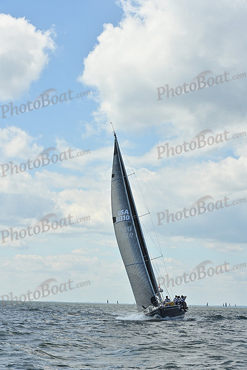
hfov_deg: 14.9
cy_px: 185
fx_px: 946
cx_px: 124
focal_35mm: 92
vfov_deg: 22.1
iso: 250
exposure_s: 1/1250
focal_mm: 92
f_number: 8
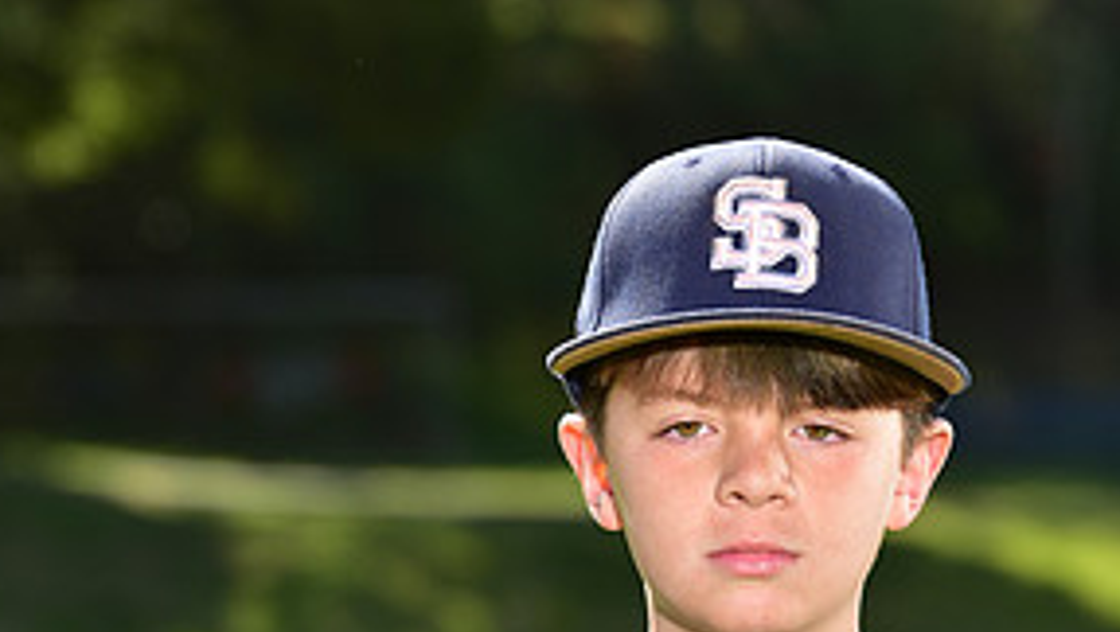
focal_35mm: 296
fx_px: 8798
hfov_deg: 7.3
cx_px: 728
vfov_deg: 4.1
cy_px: 847
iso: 100
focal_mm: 140
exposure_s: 1/250
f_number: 5.6
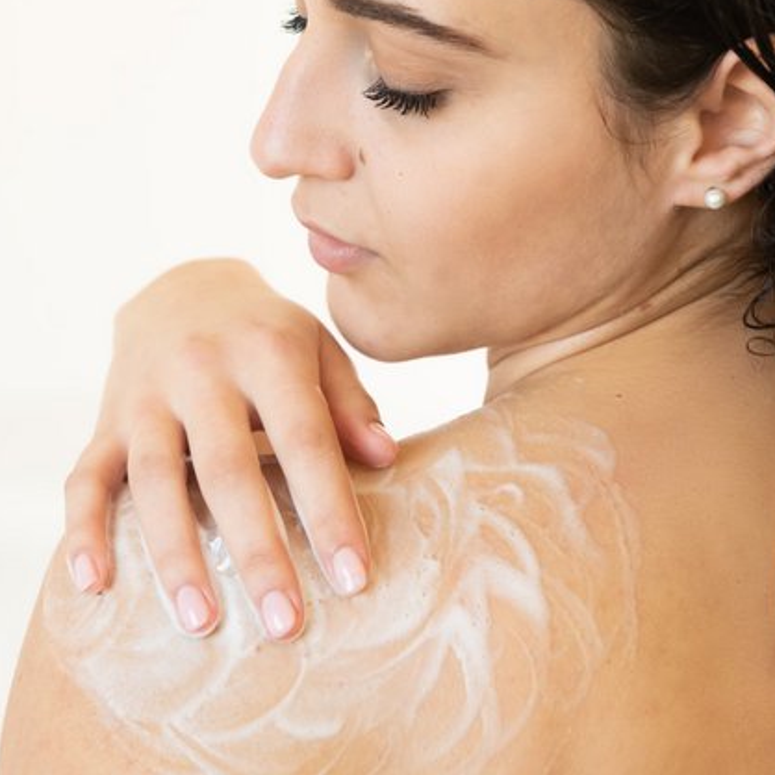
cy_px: 184
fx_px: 2888
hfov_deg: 15.3
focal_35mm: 114
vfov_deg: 15.2
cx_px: 369
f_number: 5.6
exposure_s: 1/200
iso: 1600
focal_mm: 70
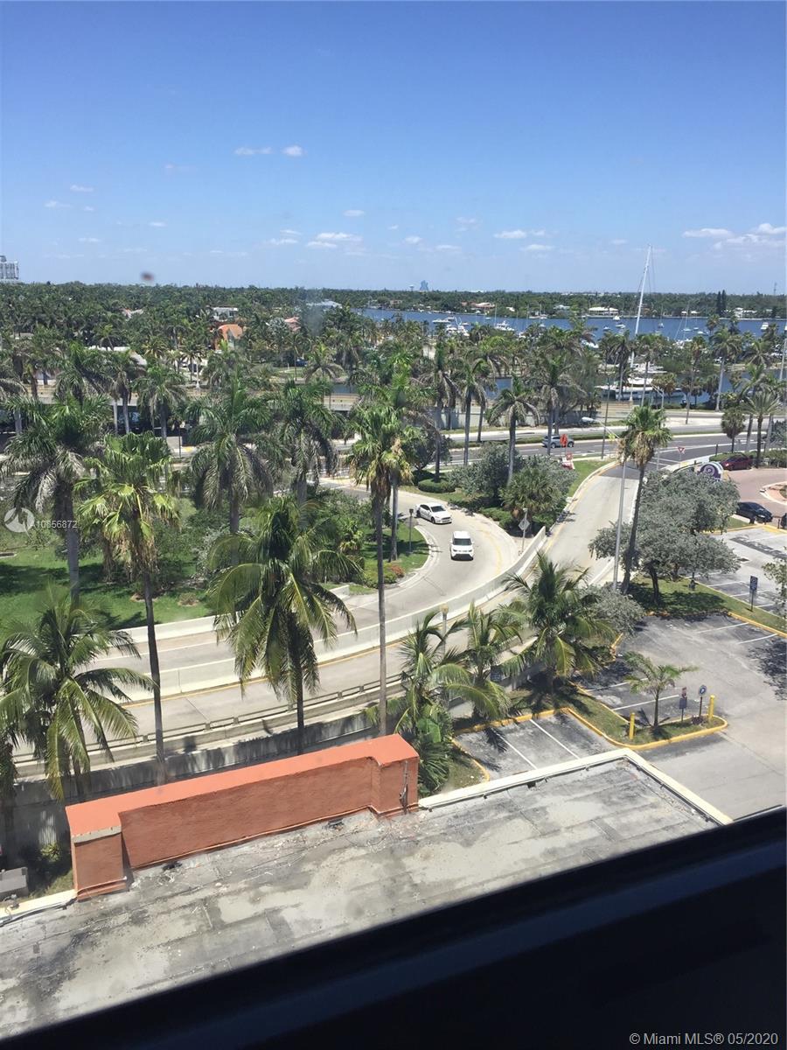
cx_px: 394
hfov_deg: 48.2
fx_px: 879
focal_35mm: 29
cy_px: 525
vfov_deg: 61.7
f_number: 2.2
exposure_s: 1/694
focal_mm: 4.15
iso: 32
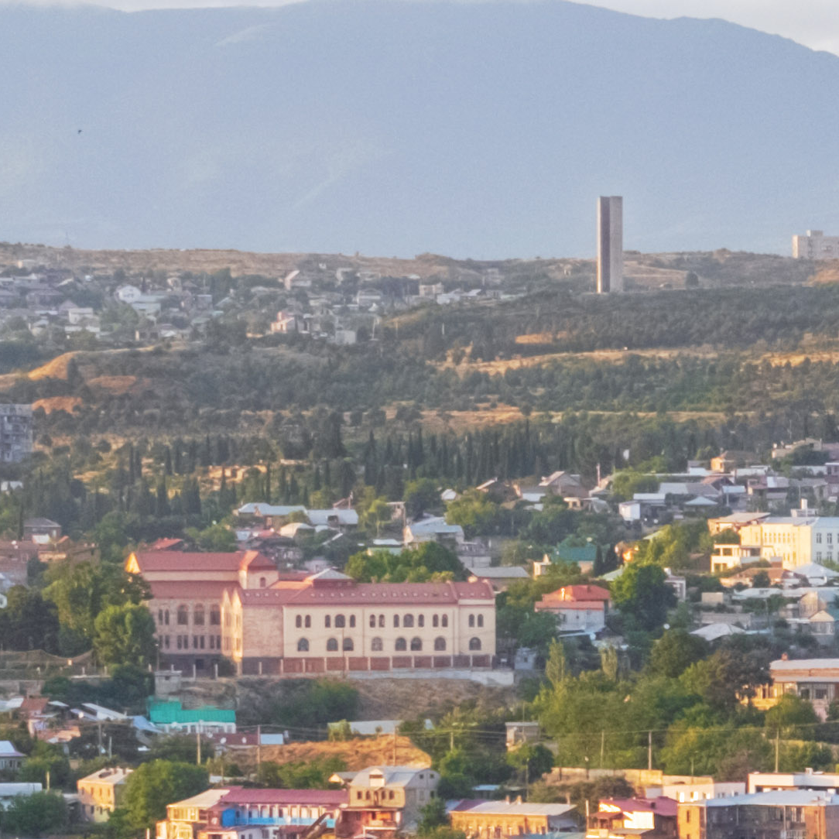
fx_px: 10064
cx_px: 1111
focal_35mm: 367
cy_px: 1480
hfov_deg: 4.8
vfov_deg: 4.7
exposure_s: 1/125
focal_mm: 50
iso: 640
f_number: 8
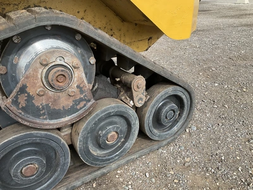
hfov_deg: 61.7
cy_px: 95
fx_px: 212
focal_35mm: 29
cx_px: 126
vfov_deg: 48.2
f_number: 1.8
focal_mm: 3
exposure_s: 1/432
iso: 25
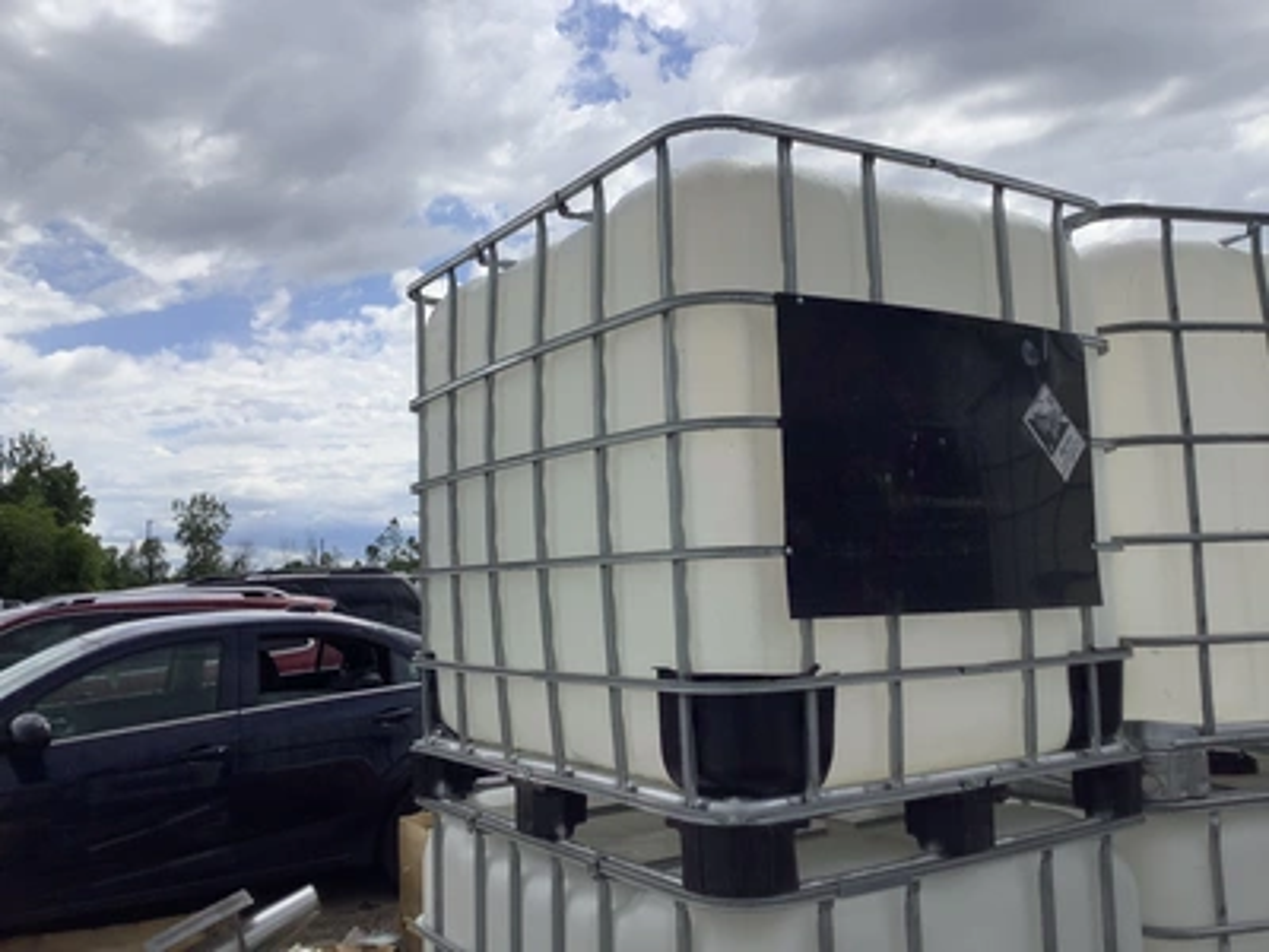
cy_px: 476
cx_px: 634
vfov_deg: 45.4
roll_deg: +1.3
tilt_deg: +7.1
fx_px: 1136
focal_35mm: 31
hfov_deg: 58.4
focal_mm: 3.3
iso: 25
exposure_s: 1/1942
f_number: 2.4
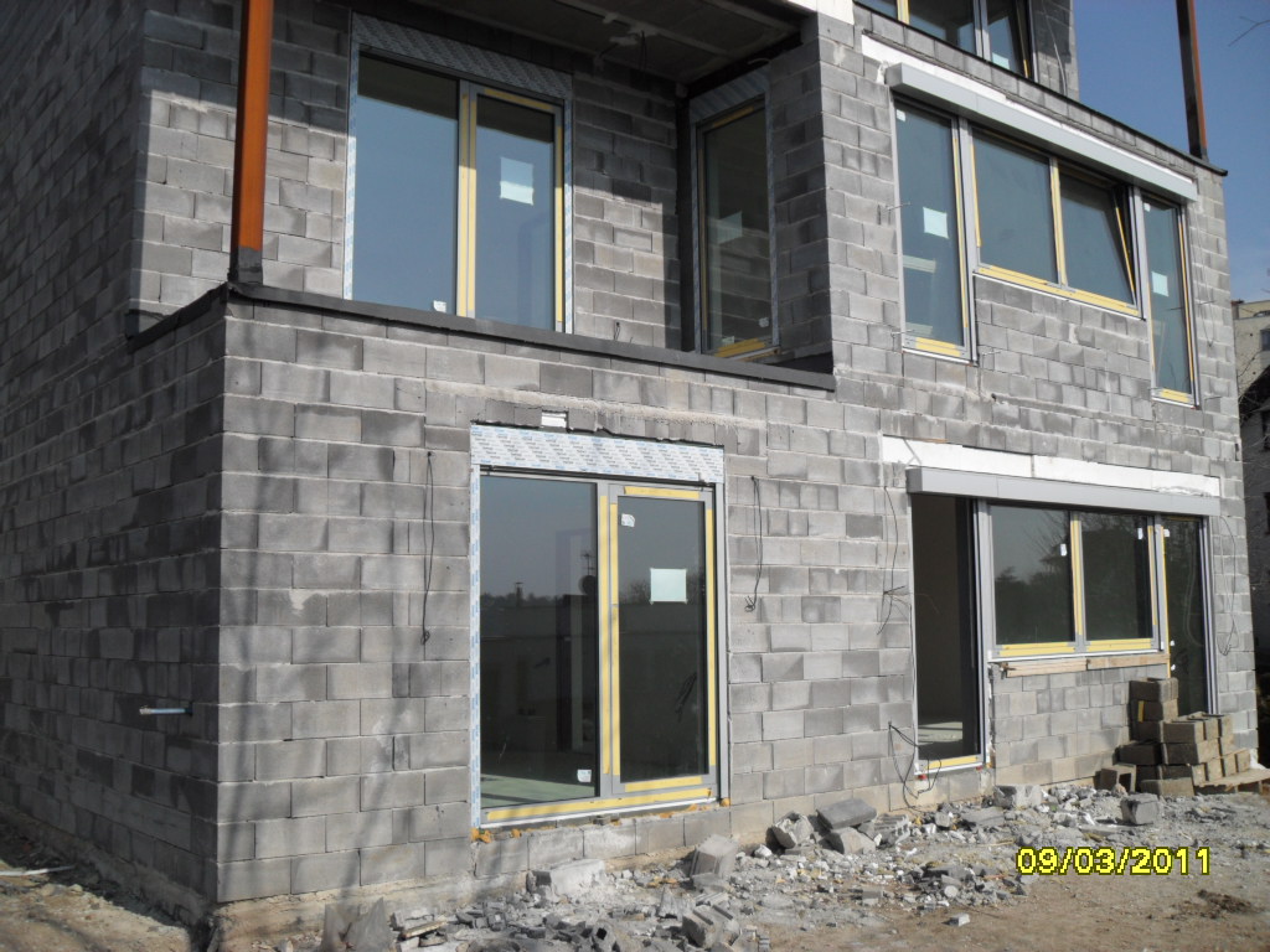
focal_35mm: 35
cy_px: 476
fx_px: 1284
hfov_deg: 52.6
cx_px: 635
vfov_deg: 40.7
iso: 100
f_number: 8.9
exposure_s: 1/250
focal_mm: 6.2
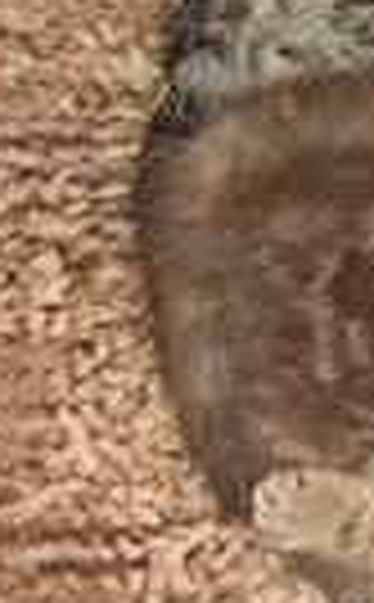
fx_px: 1198
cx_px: 613
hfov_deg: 15.8
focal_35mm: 73
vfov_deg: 27.5
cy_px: 86
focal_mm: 5.54
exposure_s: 1/50
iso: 160
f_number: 1.8
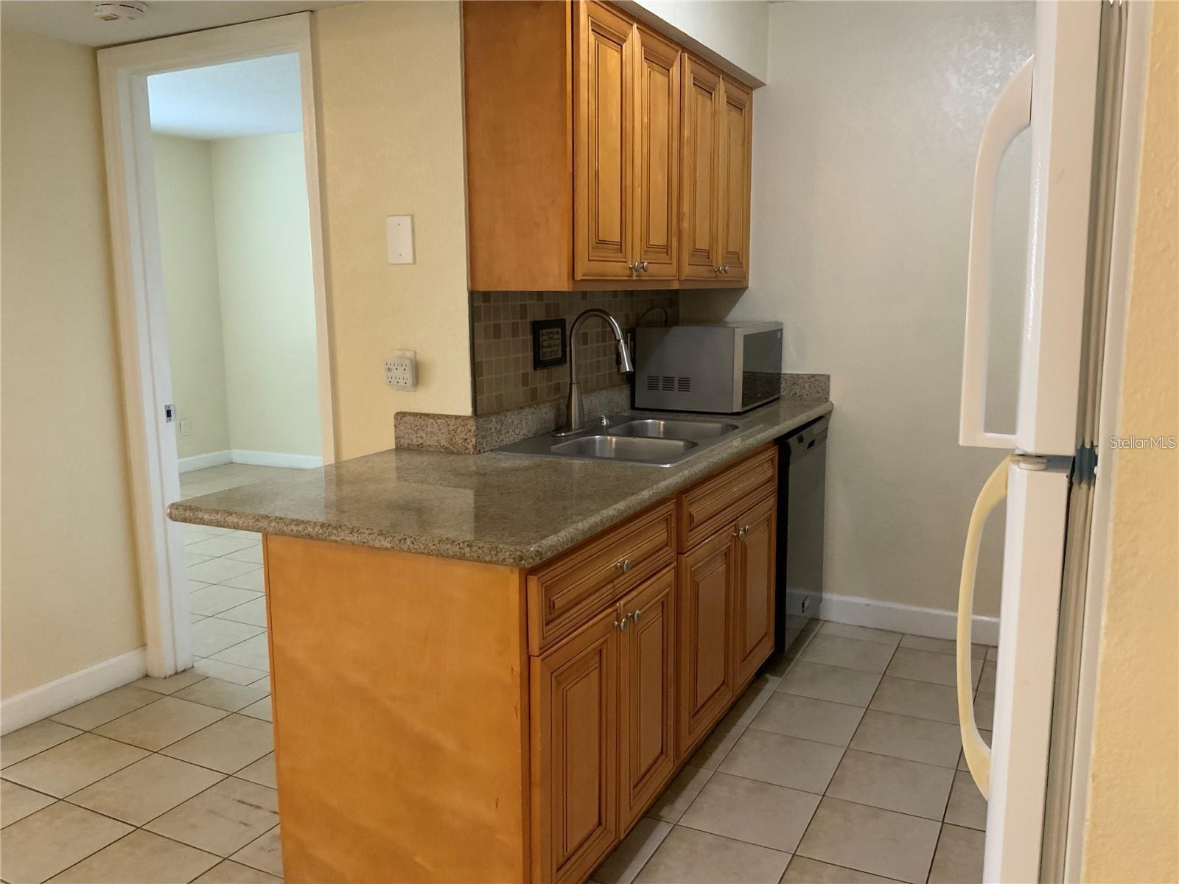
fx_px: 988
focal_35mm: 29
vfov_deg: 48.2
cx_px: 590
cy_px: 442
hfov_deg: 61.7
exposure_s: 1/60
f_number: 1.8
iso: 250
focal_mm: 3
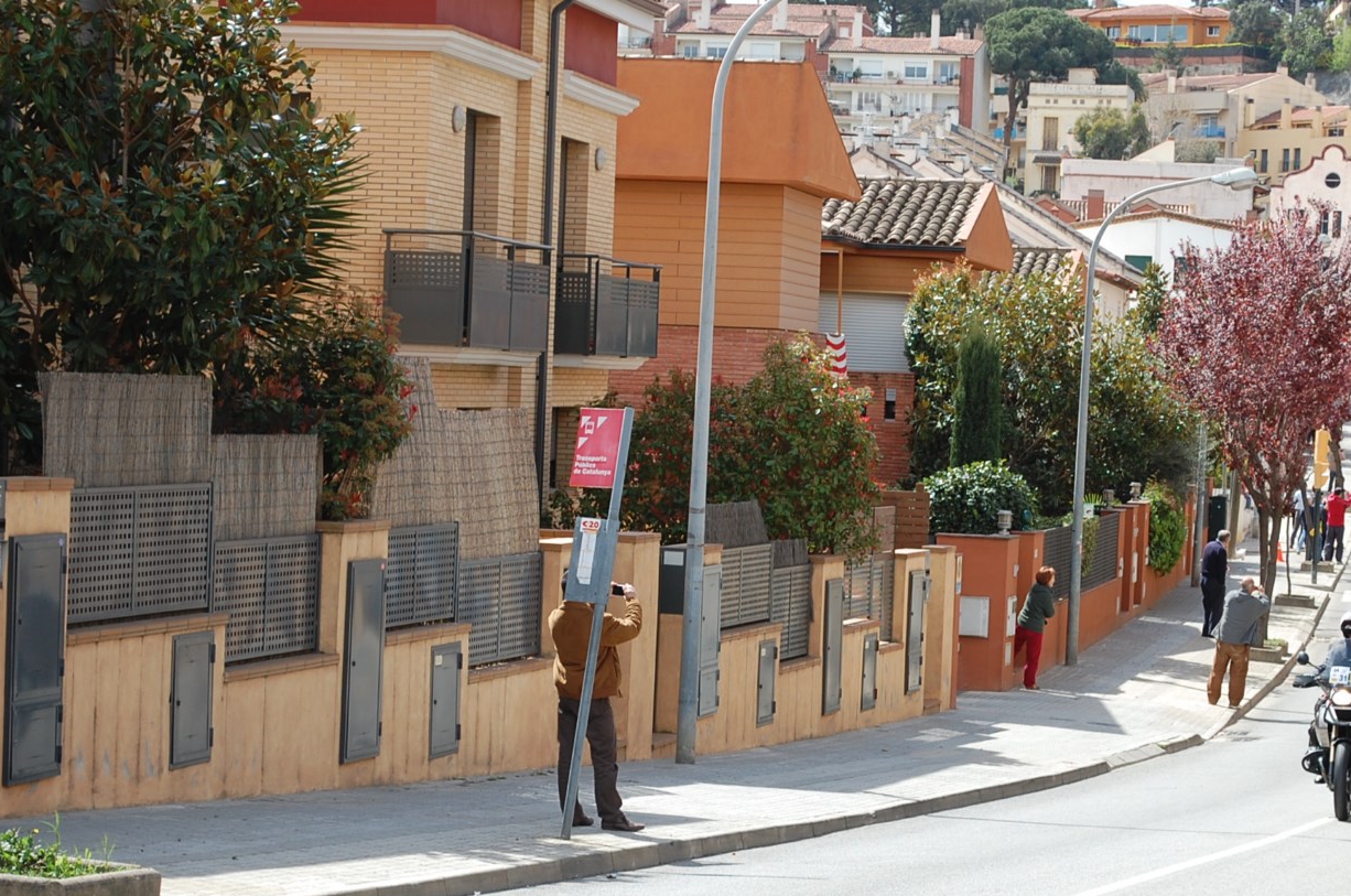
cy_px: 567
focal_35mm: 108
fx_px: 4033
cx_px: 860
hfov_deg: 19.0
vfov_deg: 12.7
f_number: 8
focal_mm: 55
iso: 200
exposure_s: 1/250
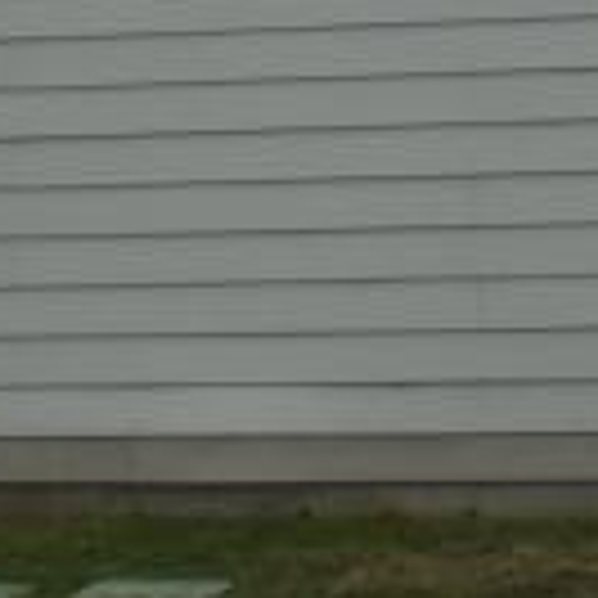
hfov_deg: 10.8
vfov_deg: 10.6
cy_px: -94
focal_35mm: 162
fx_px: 3166
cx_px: 441
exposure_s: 1/400
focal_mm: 6.3
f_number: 3.1
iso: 50
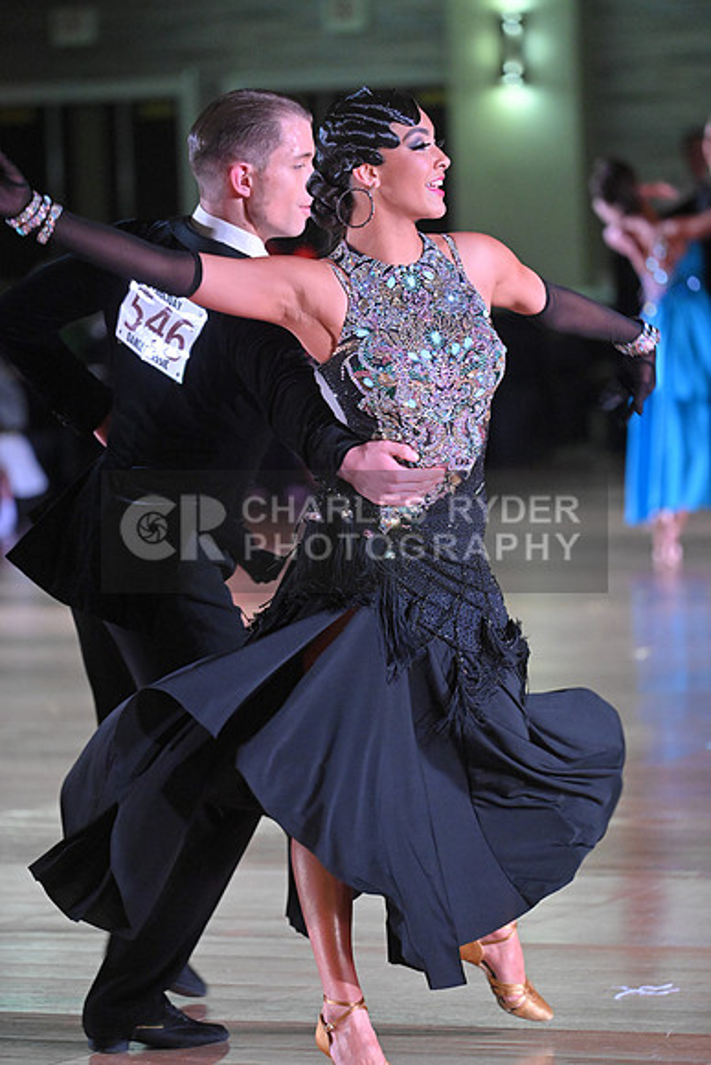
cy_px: 532
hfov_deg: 6.9
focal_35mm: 200
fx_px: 5921
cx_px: 356
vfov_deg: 10.3
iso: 5000
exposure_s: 1/400
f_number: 5
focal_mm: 200
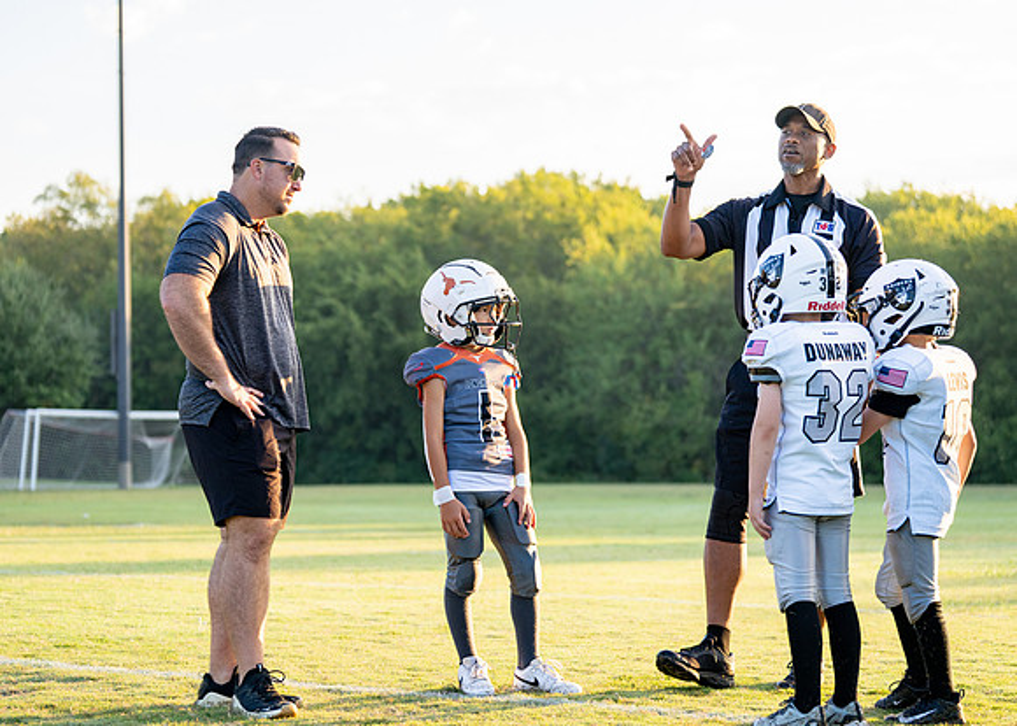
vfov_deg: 18.9
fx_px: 2185
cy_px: 362
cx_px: 462
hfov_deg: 26.2
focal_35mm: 76
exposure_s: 1/1250
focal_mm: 70
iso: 400
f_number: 2.8
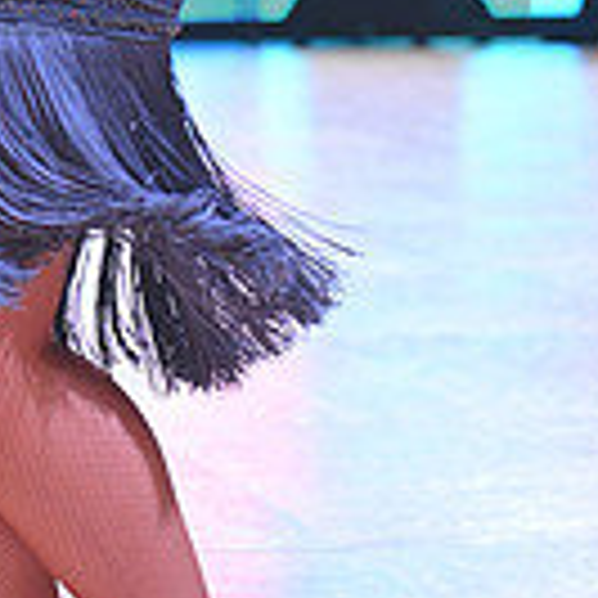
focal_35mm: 259
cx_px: -88
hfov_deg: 6.7
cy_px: -112
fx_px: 5062
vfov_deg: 6.7
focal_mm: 70
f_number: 4
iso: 2000
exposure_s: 1/250
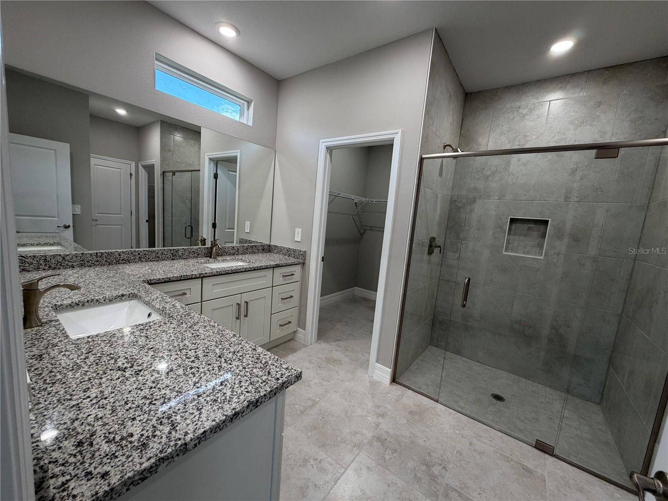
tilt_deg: -8.1
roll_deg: -4.6
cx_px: 334
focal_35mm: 14
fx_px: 270
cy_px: 250
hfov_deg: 102.1
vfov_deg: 85.7
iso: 160
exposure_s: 1/120
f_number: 2.2
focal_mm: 2.22
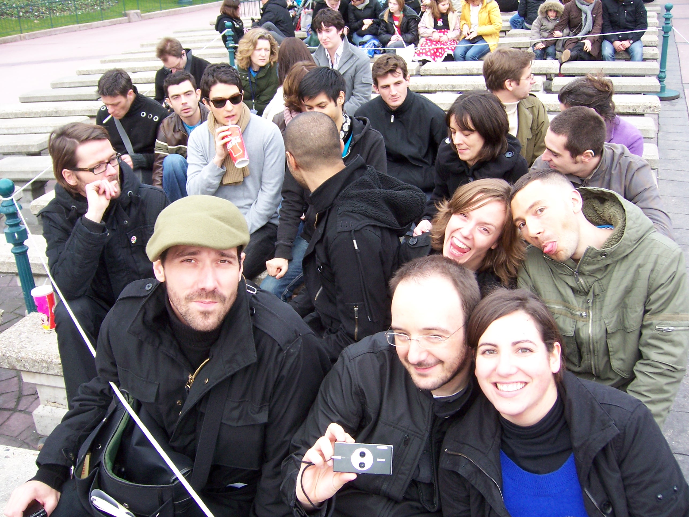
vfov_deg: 39.7
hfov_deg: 51.4
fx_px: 717
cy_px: 258
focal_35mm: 36
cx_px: 344
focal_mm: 6.2
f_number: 2.8
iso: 125
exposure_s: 1/125
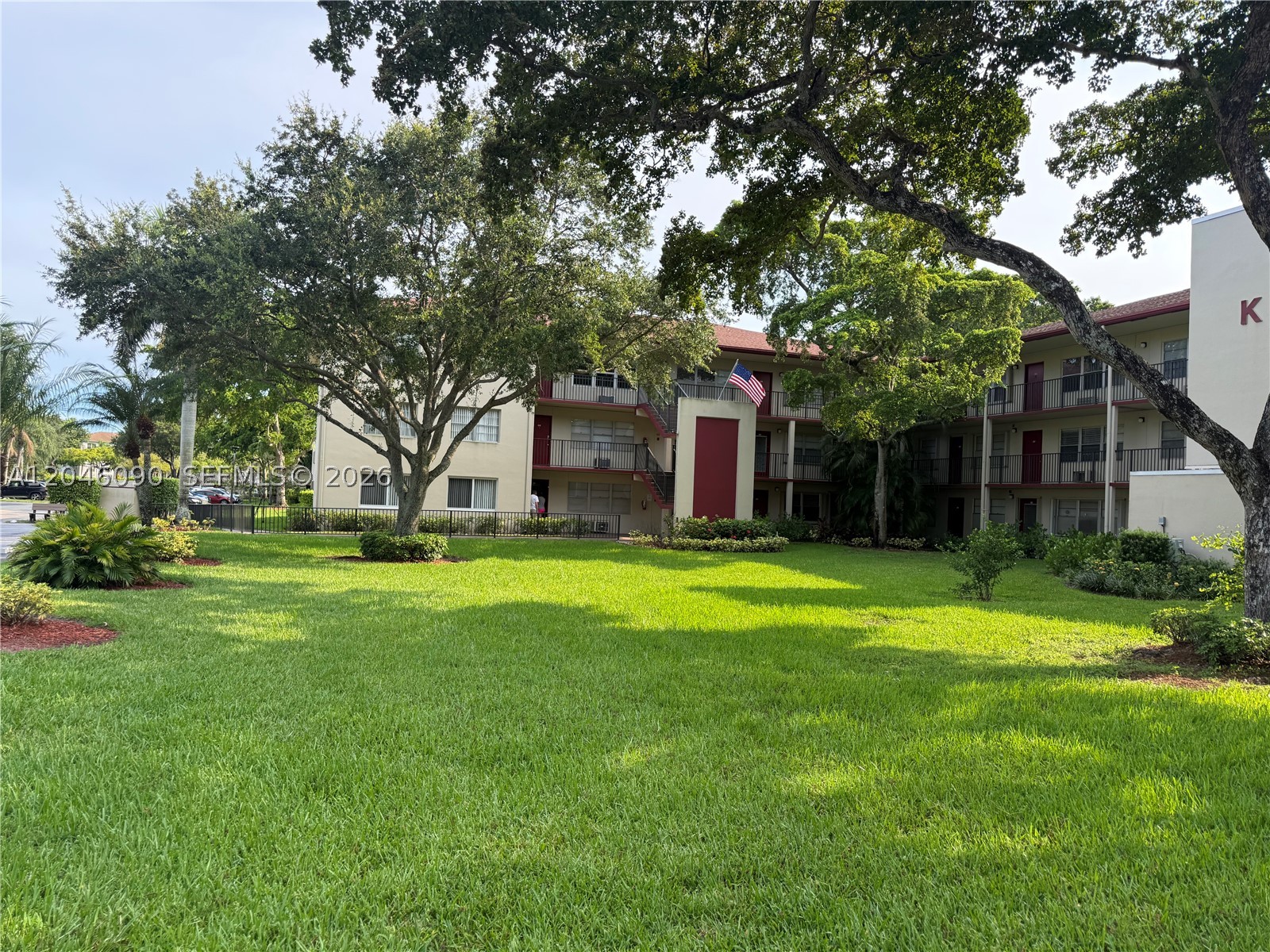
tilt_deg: +2.0
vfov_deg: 56.8
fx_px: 881
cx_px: 635
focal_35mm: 24
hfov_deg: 71.6
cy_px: 476
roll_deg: -2.4
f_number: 1.78
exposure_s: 1/967
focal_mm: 6.76
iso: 100
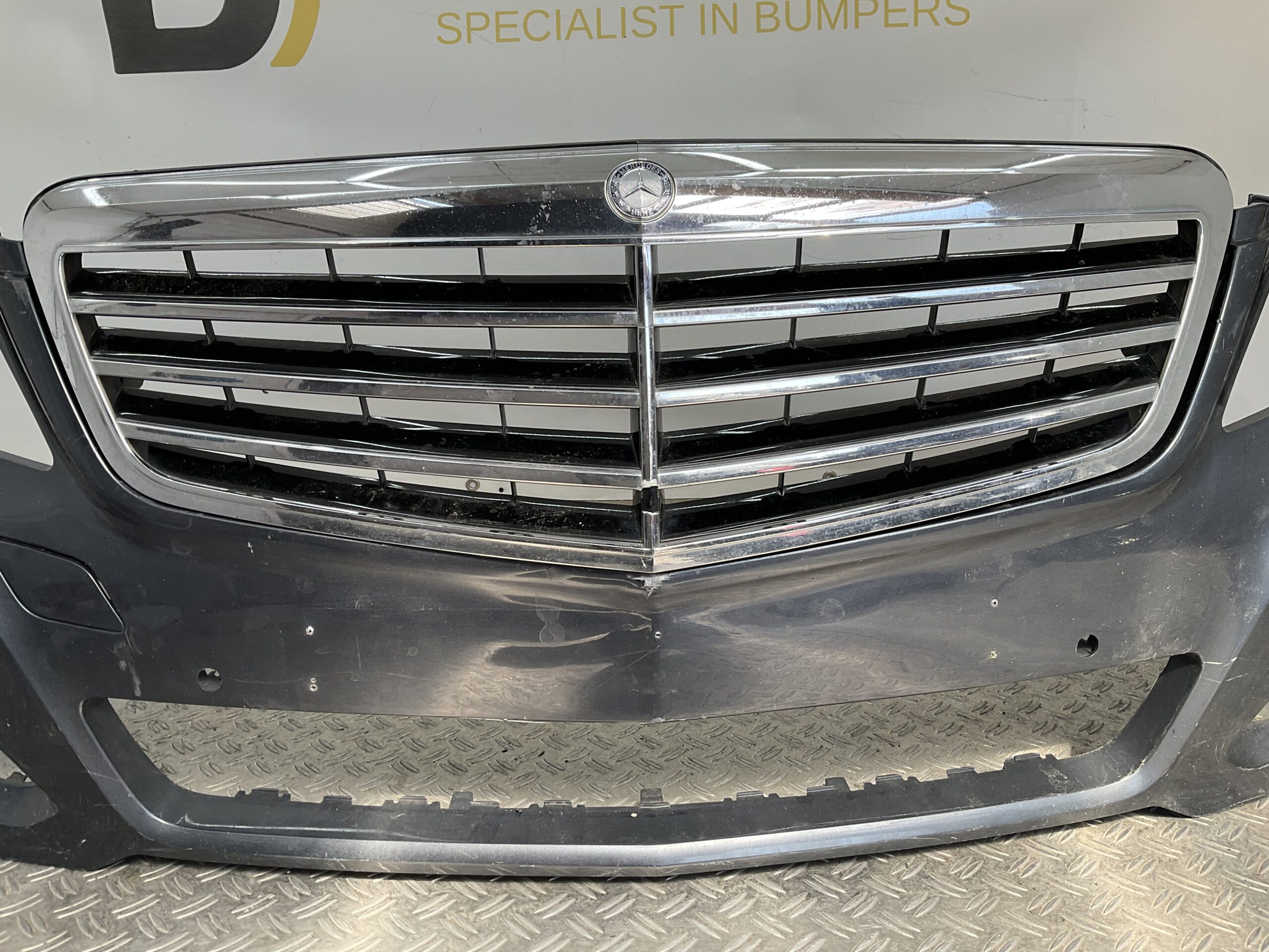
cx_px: 634
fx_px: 1063
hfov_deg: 61.7
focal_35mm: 29
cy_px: 476
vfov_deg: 48.2
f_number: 1.8
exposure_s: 1/223
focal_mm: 3
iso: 16
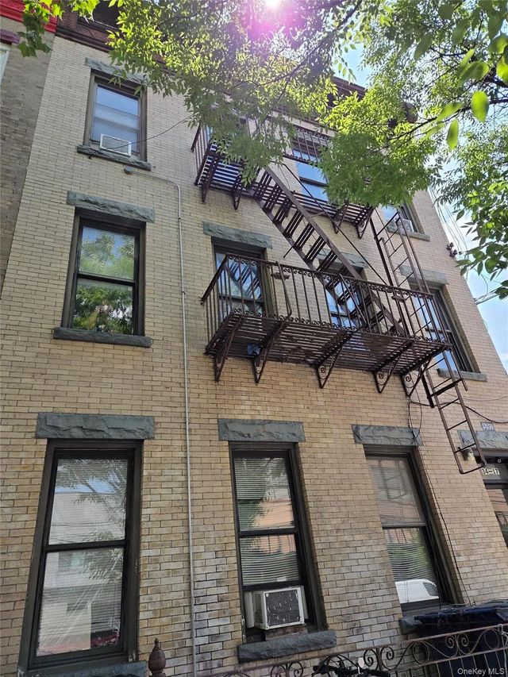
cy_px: 338
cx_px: 254
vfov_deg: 73.9
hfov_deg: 58.9
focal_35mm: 23
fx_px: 450
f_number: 1.8
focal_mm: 5.4
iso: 80
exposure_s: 1/3075
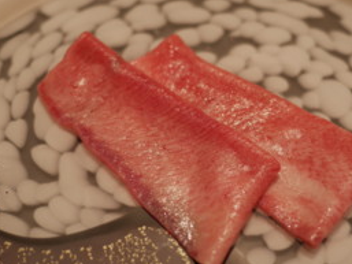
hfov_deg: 27.7
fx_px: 712
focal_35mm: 70
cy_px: 141
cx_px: 214
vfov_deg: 21.0
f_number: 1.7
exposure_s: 1/80
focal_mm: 20
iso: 200
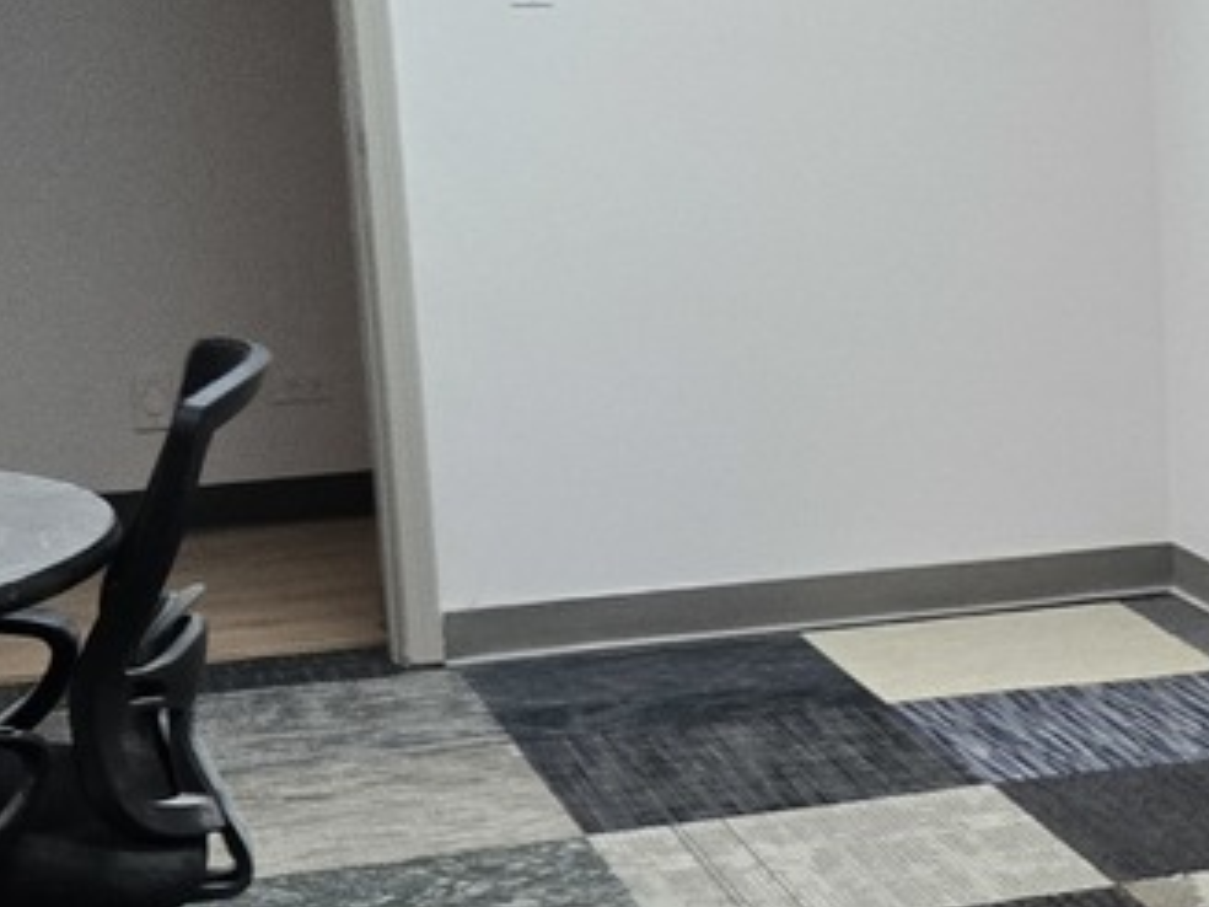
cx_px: 1681
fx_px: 3528
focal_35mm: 101
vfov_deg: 14.6
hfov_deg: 17.9
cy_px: 601
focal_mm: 5.4
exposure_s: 1/120
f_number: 1.8
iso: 320
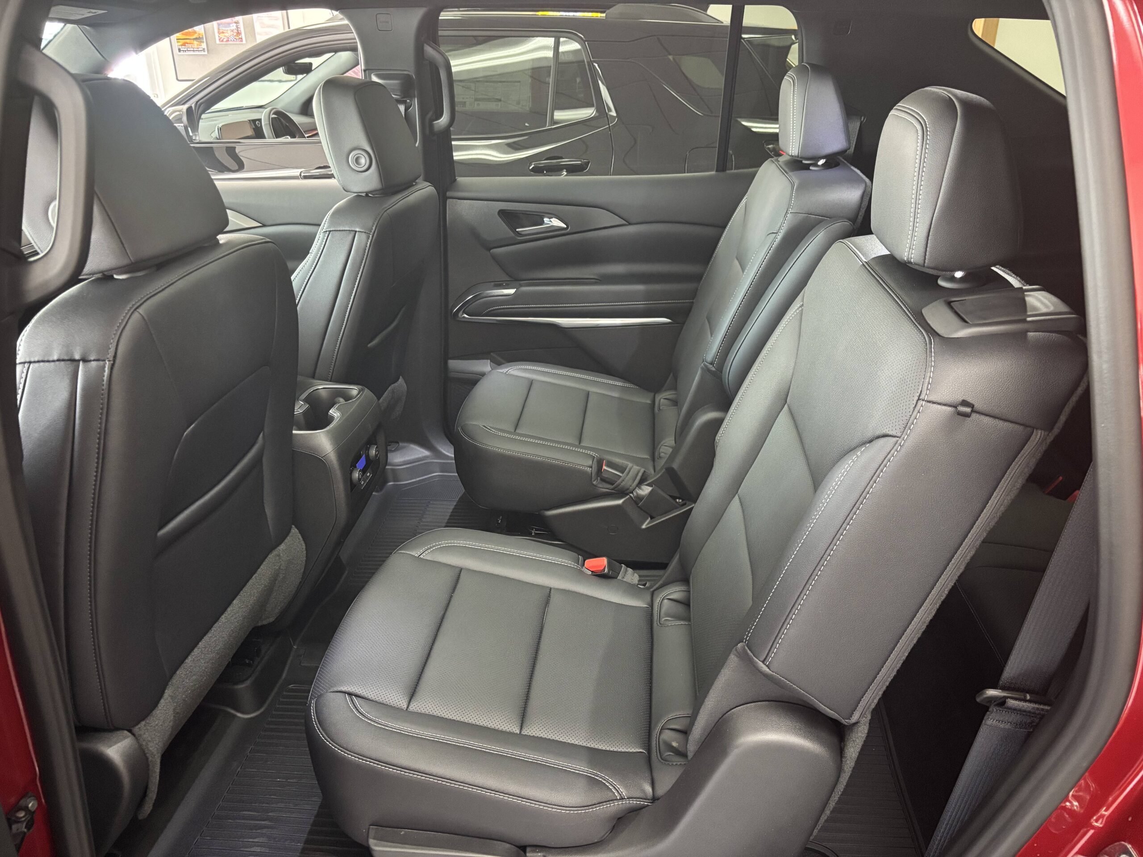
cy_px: 428
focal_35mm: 26
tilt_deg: -24.4
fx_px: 859
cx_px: 572
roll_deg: -0.7
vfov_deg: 53.1
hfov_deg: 67.3
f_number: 1.6
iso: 640
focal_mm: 5.96
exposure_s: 1/40
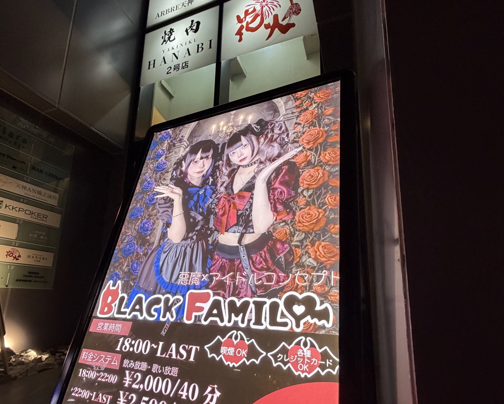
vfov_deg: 70.0
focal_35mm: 19
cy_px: 247
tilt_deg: +9.4
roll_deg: -0.6
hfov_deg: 83.3
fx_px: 283
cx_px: 254
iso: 320
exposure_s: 1/120
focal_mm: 2.22
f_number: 2.2
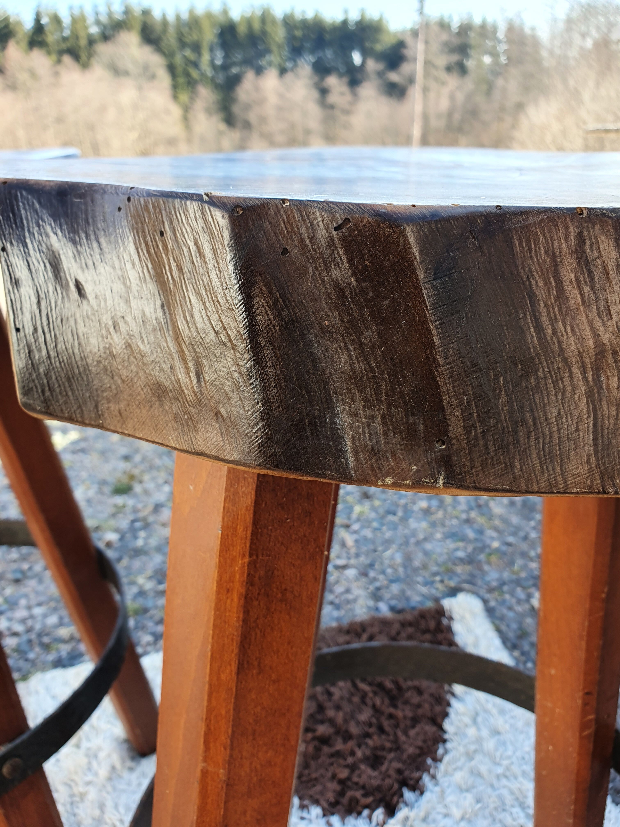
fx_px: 621
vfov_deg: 67.3
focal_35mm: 26
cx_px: 310
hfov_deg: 53.1
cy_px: 414
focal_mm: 4.32
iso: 50
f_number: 2.4
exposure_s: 1/131
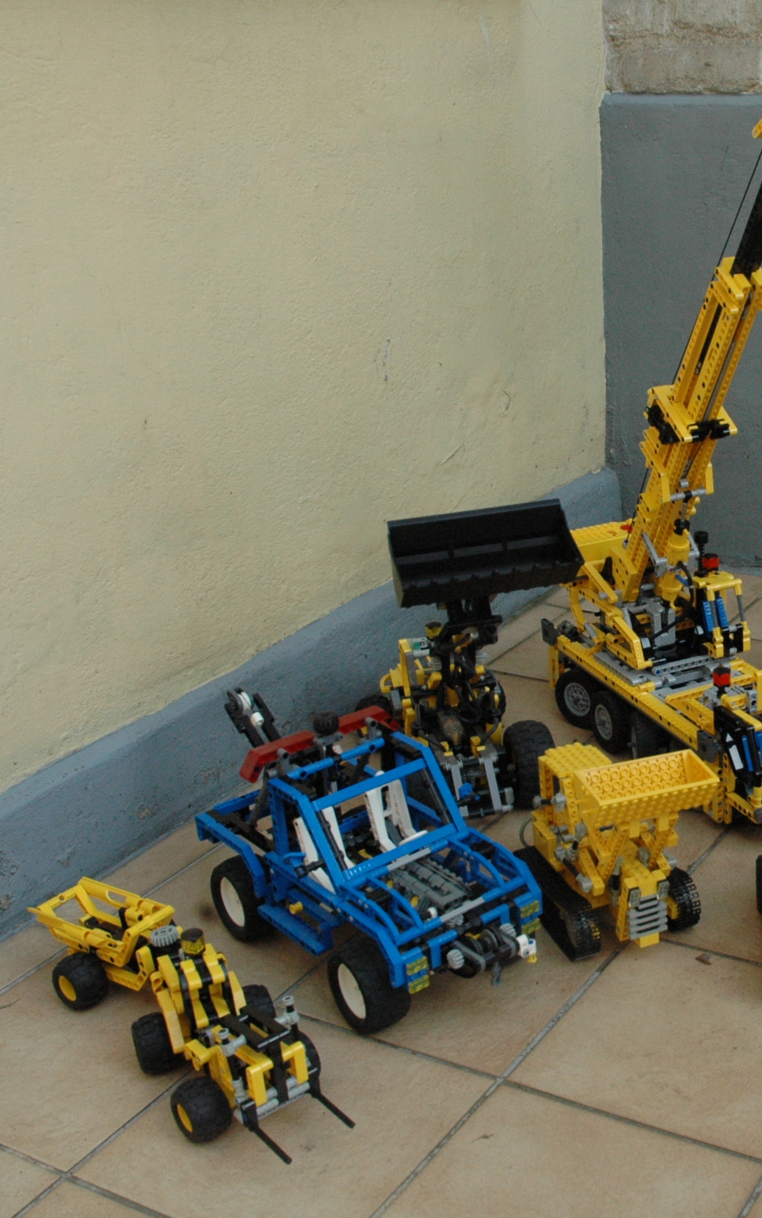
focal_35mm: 42
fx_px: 1395
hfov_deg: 29.3
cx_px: 680
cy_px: 608
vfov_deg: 47.2
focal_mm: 18
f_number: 10
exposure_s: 1/400
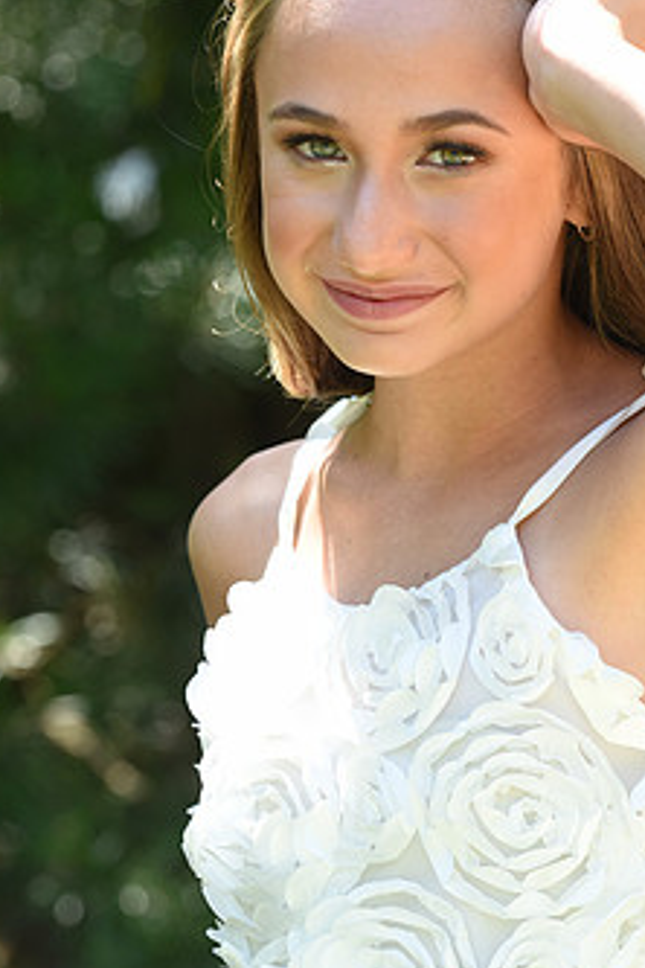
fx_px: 7498
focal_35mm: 279
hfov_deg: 4.9
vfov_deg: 7.4
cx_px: 426
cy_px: 436
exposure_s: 1/125
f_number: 8
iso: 500
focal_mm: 160
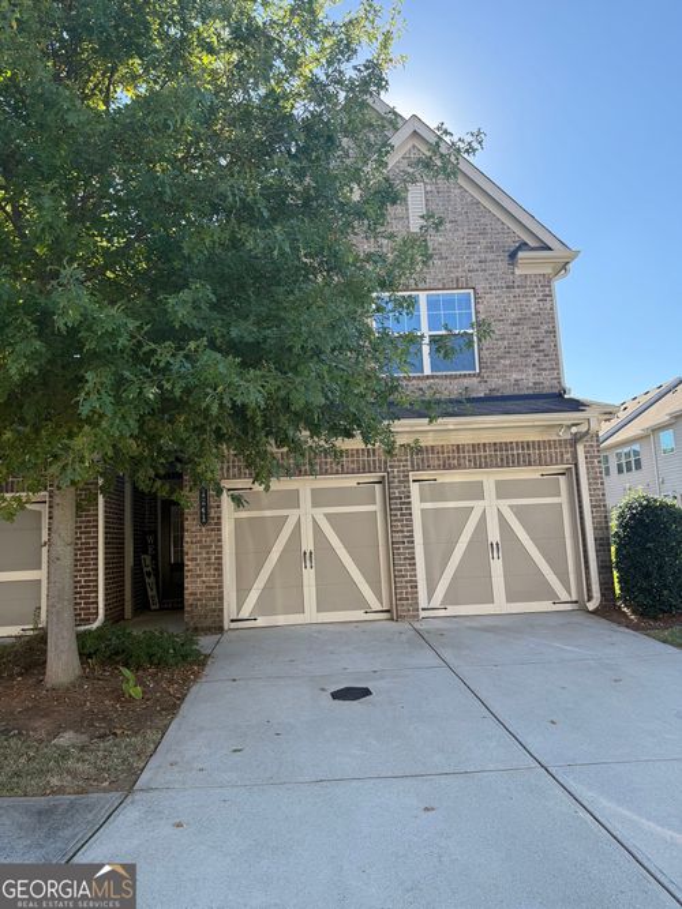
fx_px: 631
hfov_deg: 56.8
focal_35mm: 24
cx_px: 341
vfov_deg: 71.6
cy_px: 454
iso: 100
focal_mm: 6.76
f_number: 1.78
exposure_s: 1/1075
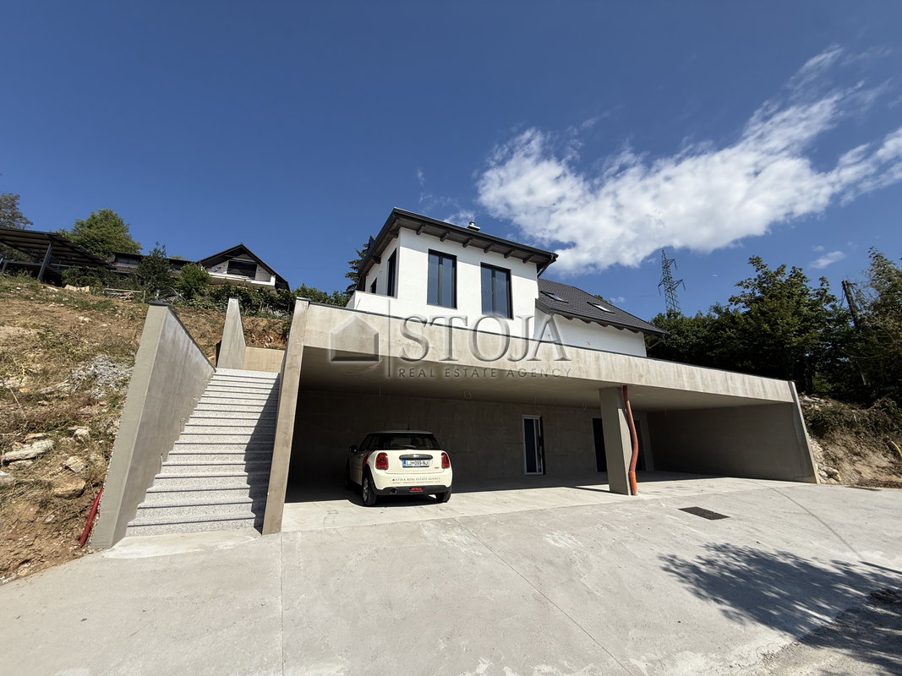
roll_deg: -0.2
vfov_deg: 85.7
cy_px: 338
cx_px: 451
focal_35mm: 14
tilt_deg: +23.5
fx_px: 365
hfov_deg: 102.1
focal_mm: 2.22
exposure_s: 1/3663
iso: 50
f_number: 2.2
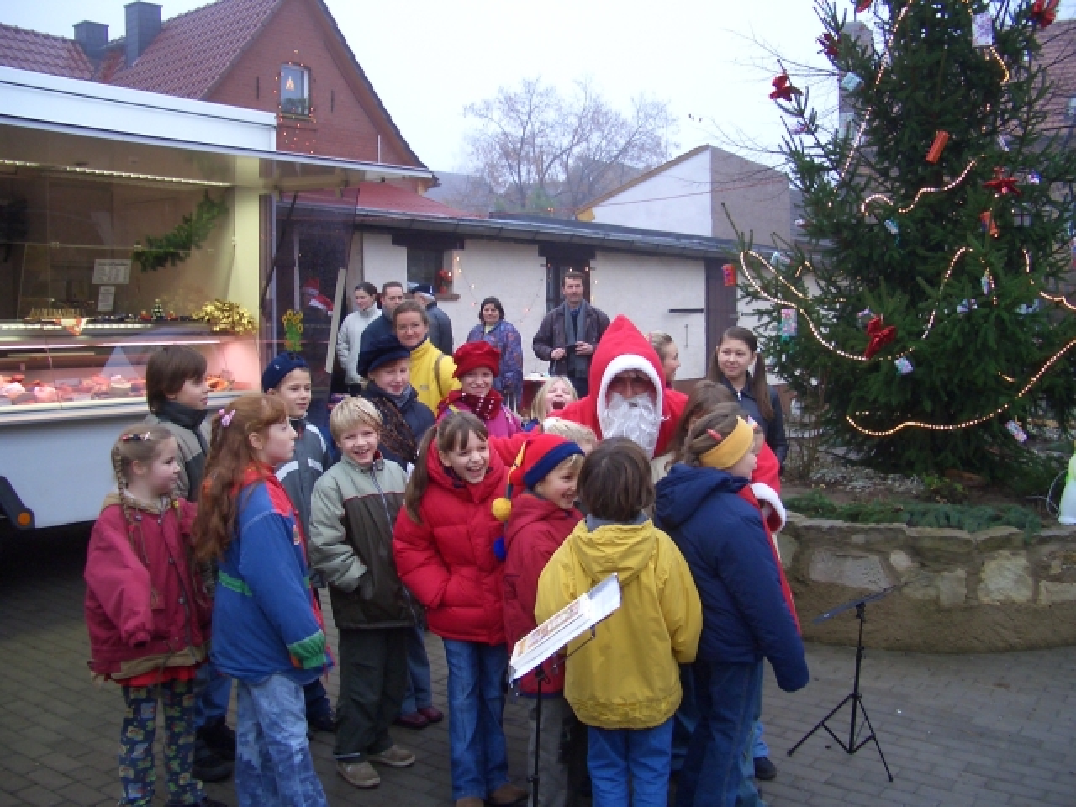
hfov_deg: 52.6
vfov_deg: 40.7
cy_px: 404
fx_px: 1088
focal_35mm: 35
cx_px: 538
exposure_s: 1/60
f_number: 2.6
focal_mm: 5.8
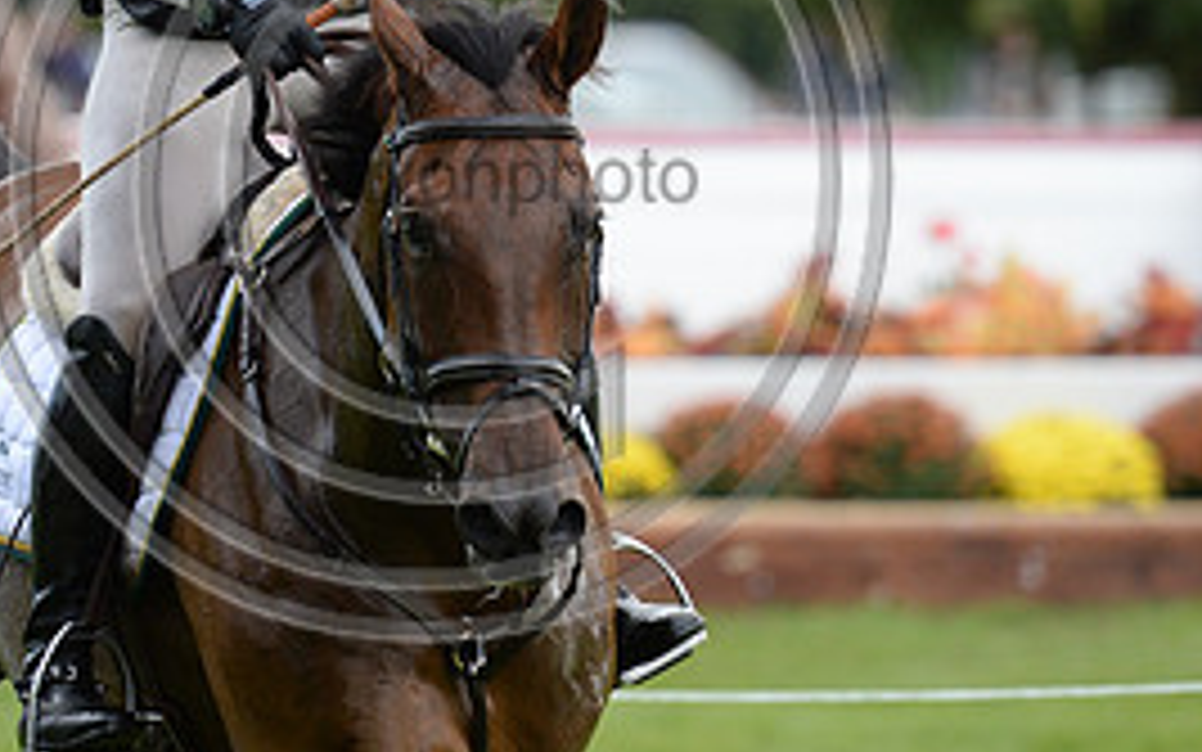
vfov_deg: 1.5
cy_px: 113
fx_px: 28997
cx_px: 423
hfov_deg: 2.4
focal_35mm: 885
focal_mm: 400
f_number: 5.6
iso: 1000
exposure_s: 1/800
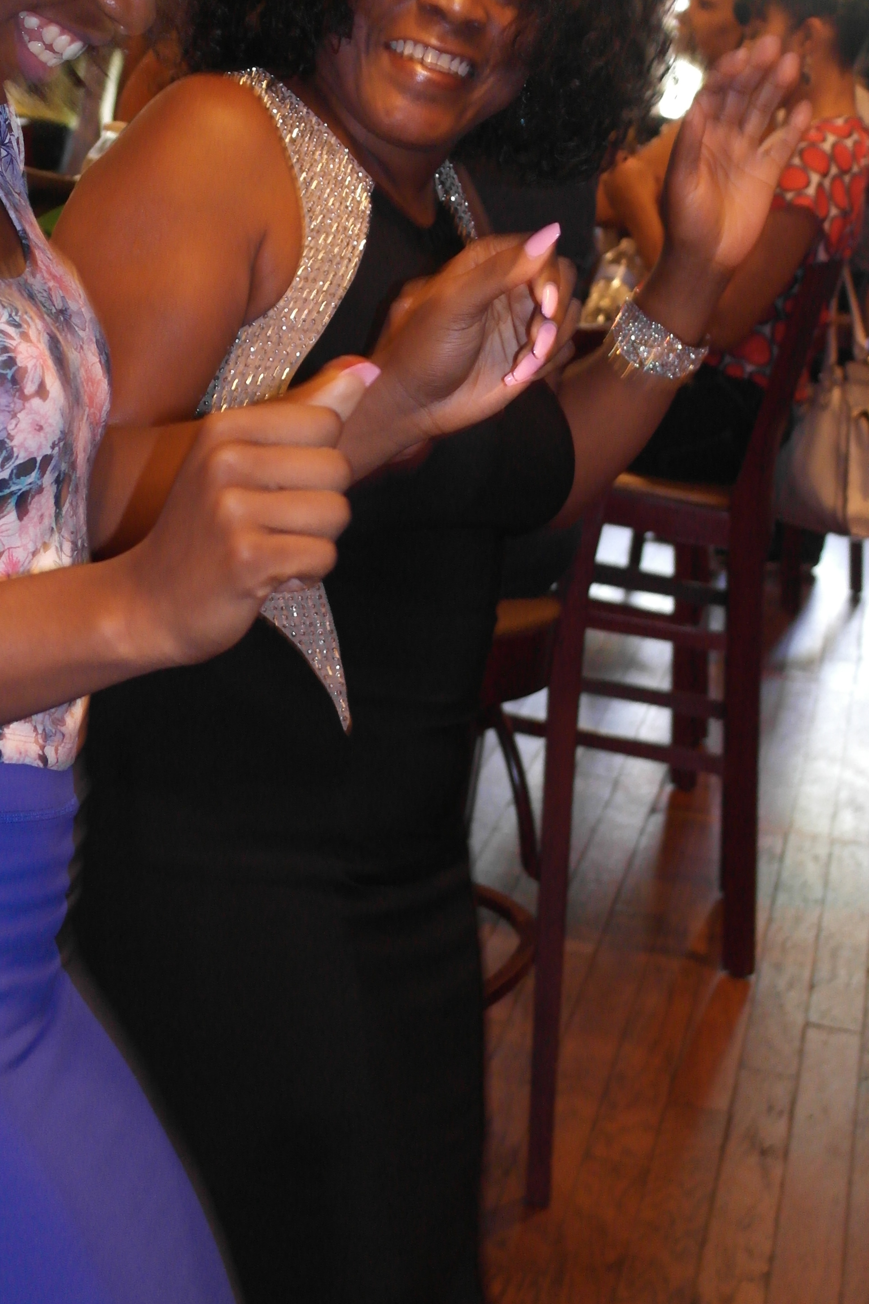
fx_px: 2932
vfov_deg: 25.1
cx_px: 232
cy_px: 602
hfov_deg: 16.8
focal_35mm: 81
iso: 800
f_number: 4
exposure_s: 1/25
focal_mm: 28
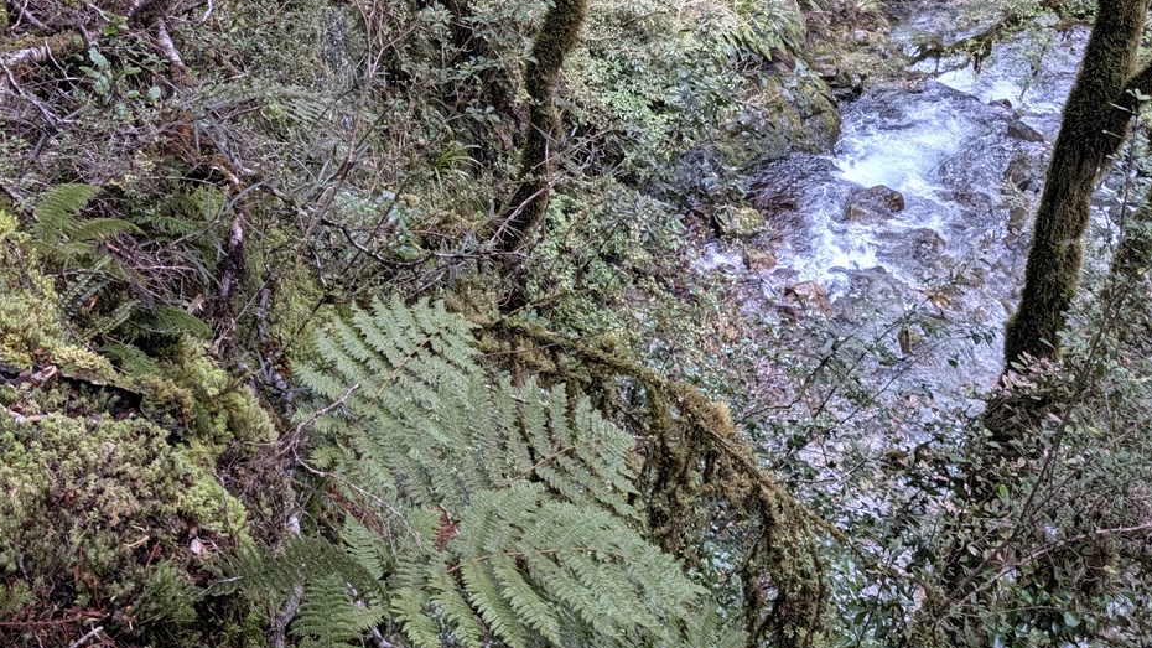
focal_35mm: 45
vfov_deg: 24.8
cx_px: 476
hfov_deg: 45.3
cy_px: -57
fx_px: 1375
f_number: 1.68
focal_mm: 6.9
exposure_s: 1/224
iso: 32
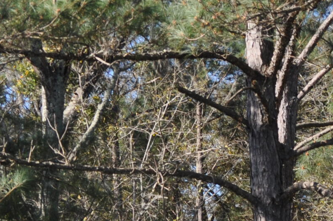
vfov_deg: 4.4
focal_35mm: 308
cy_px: 395
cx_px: 500
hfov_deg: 6.6
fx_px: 2844
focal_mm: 55
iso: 200
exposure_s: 1/200
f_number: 7.1
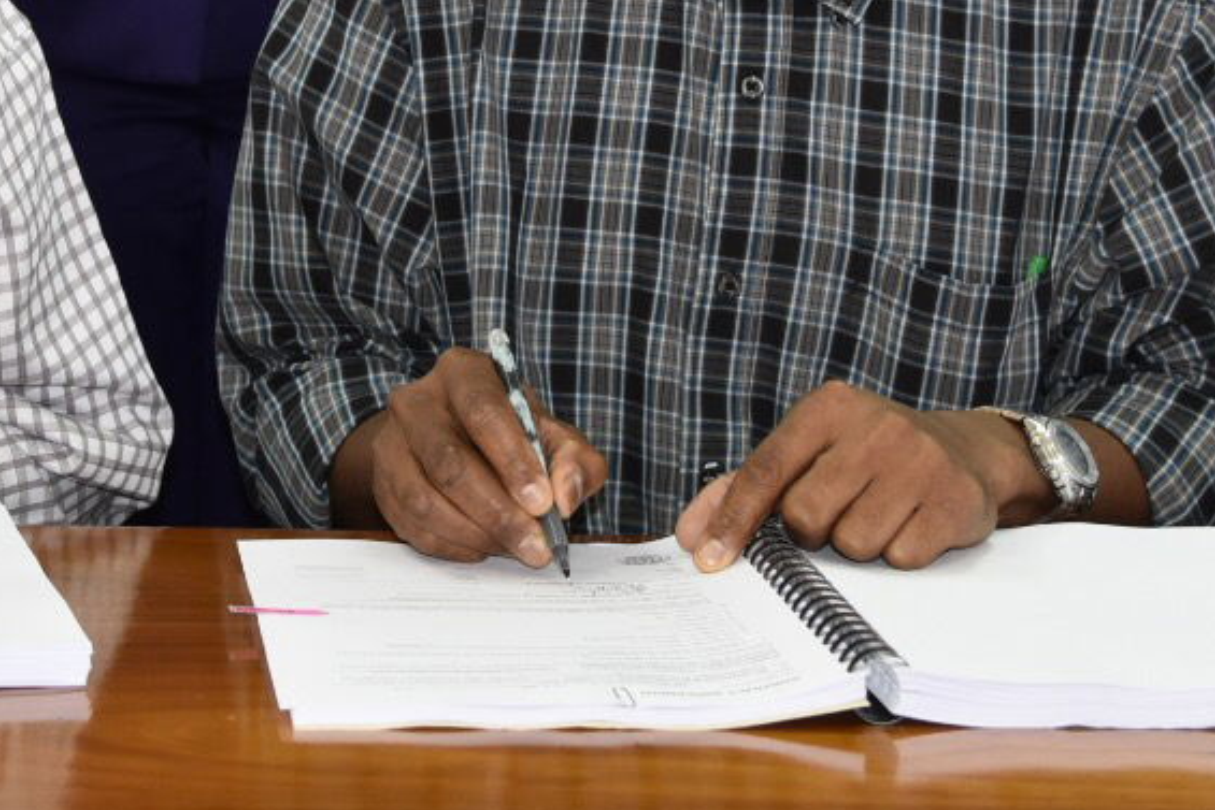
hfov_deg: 18.5
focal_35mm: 109
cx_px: 178
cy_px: -114
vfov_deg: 12.3
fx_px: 3679
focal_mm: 38
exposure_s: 1/100
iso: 800
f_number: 5
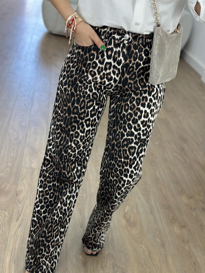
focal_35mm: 48
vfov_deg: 39.7
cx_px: 102
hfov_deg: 30.3
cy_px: 136
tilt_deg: -49.1
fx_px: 379
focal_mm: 6.86
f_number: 1.78
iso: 80
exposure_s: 1/100
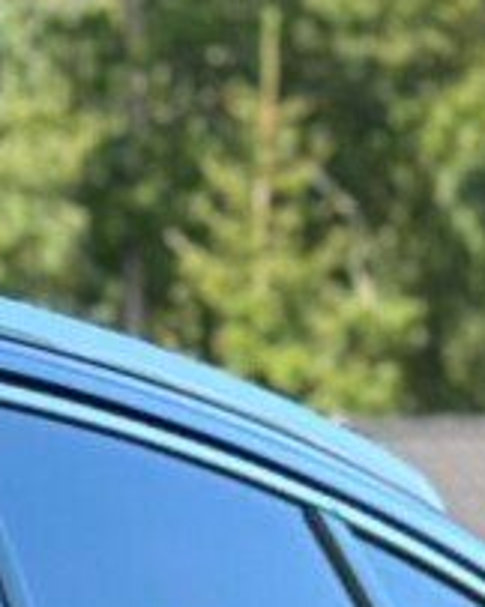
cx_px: -1823
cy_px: 1494
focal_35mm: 450
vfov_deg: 4.2
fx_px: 8086
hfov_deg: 3.2
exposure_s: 1/577
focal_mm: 6.86
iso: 80
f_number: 1.78
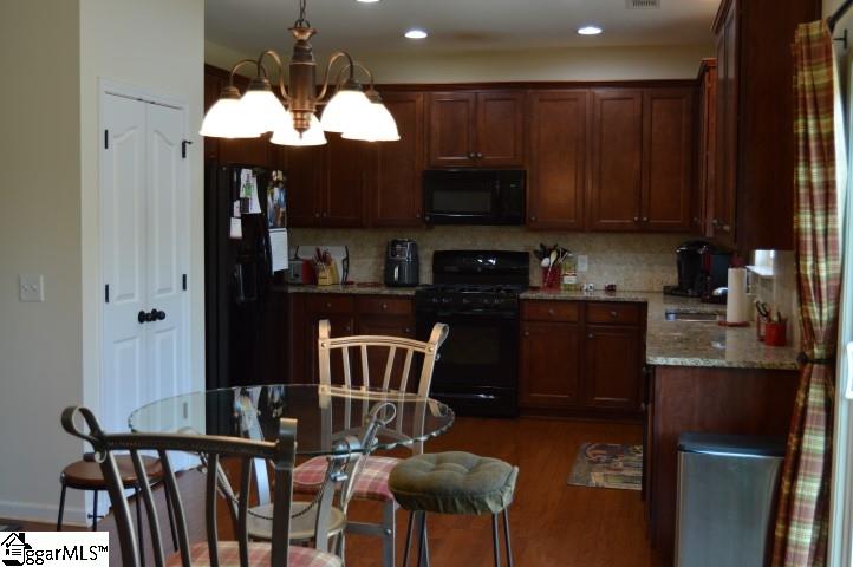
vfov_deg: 34.1
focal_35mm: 39
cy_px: 284
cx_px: 426
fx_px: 923
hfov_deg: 49.6
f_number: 4
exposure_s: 1/60
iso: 400
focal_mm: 26
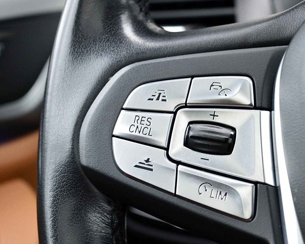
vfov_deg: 15.9
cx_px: 137
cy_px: 124
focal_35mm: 97
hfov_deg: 19.8
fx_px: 876
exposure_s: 1/60
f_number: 8
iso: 720
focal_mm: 48
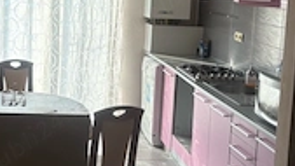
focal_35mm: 67
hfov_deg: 30.9
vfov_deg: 17.7
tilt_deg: -5.1
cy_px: 21
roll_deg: -2.0
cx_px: 72
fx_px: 524
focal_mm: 5.96
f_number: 1.6
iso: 100
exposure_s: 1/122
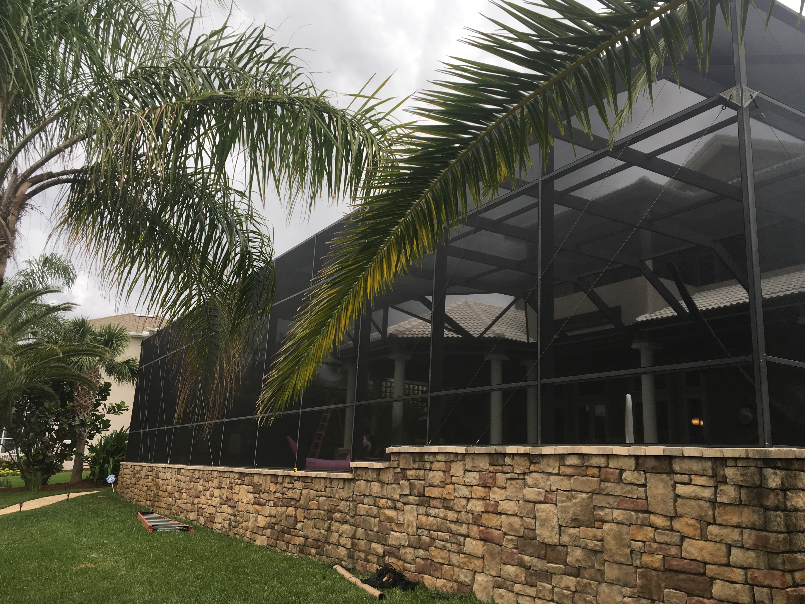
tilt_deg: +16.5
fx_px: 721
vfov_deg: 45.4
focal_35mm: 31
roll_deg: -2.6
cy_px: 285
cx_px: 409
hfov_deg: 58.3
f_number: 2.2
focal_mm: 4.15
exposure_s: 1/377
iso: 25
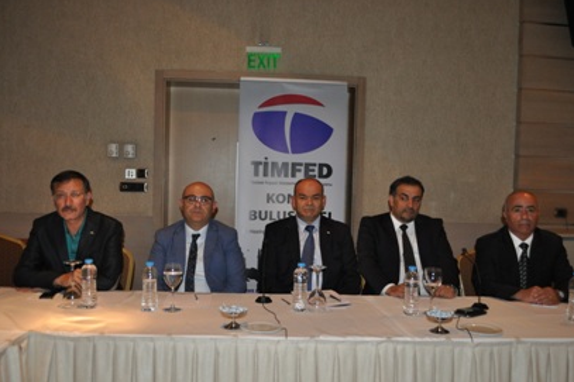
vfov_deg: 39.9
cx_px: 276
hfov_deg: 57.2
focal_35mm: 33
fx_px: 526
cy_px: 203
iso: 800
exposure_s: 1/60
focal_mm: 20
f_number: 3.8
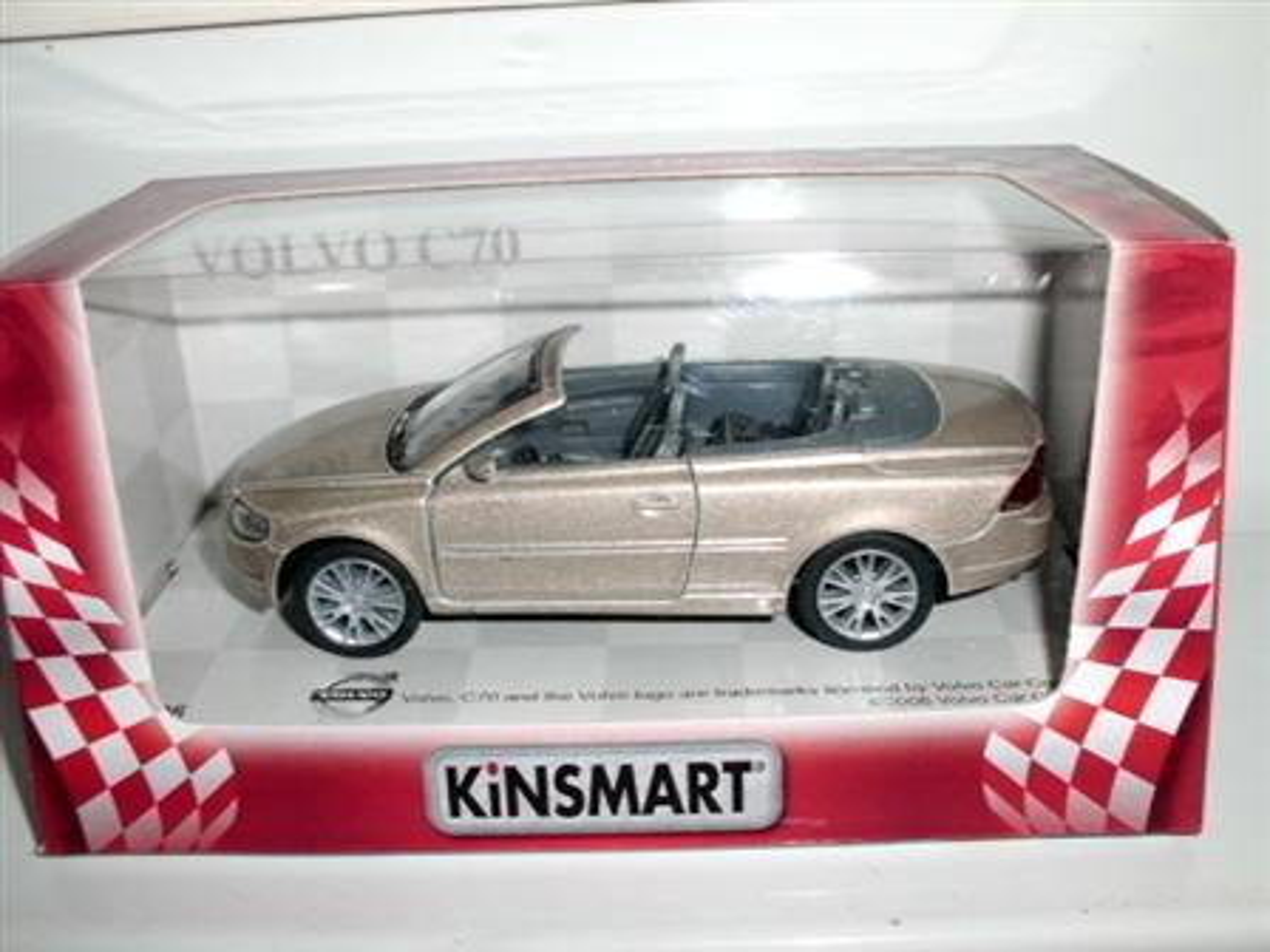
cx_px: 635
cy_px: 476
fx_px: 1321
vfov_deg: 39.7
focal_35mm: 36
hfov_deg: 51.4
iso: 64
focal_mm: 6.3
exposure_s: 1/60
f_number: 2.9
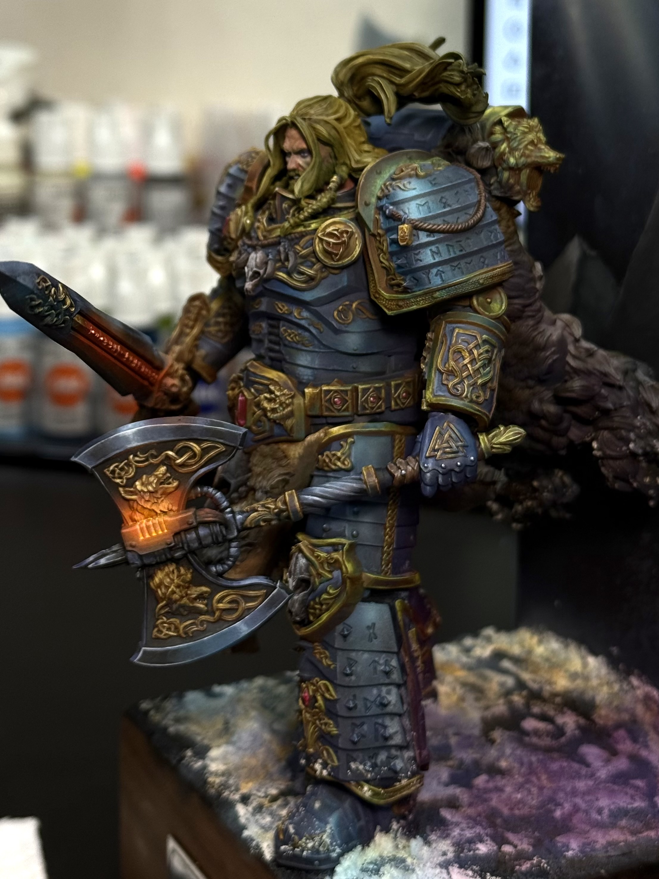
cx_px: 330
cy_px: 440
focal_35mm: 48
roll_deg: -1.1
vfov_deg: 39.7
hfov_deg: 30.3
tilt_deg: -11.9
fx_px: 1218
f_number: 1.78
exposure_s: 1/150
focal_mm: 6.76
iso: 50
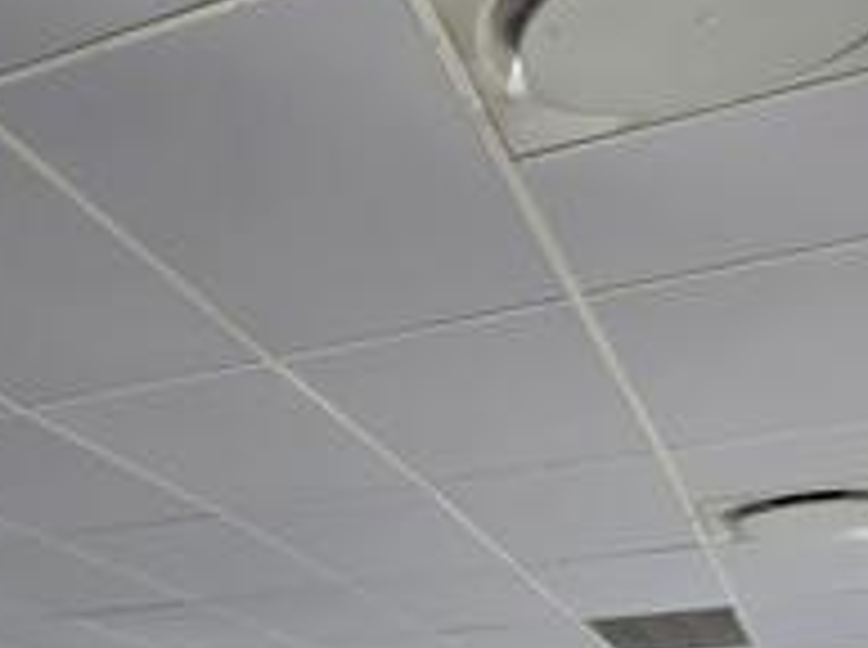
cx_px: 4
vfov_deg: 20.9
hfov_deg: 32.8
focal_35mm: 54
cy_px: 1080
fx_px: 1352
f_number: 1.9
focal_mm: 2.2
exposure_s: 1/100
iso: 25
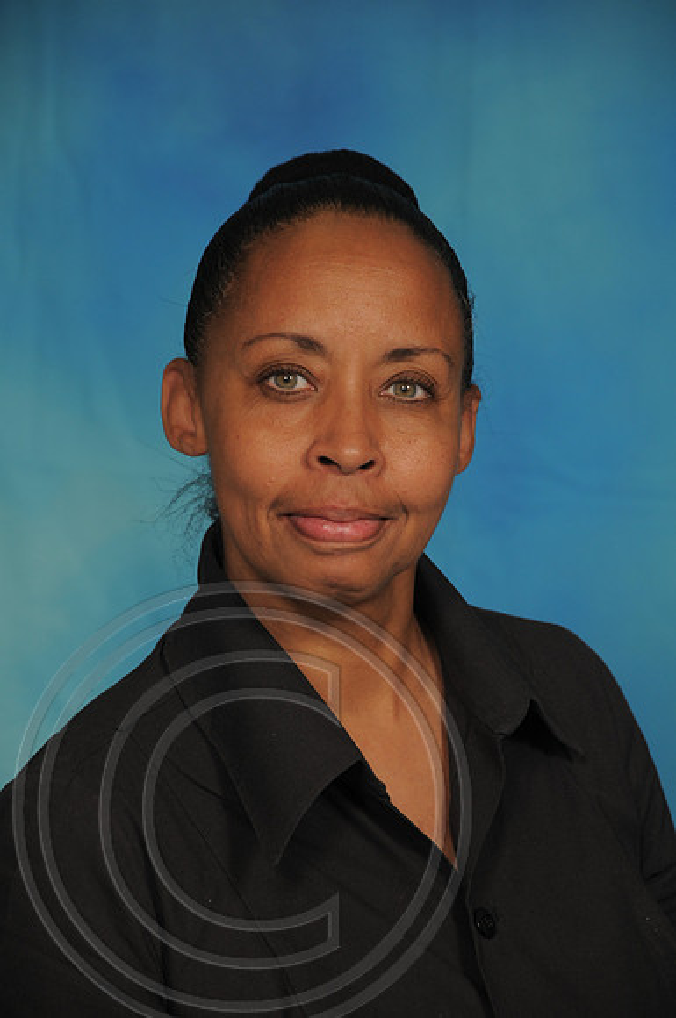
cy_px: 509
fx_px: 4746
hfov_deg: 8.1
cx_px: 338
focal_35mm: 168
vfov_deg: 12.2
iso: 200
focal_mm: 112
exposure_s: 1/125
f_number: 6.3
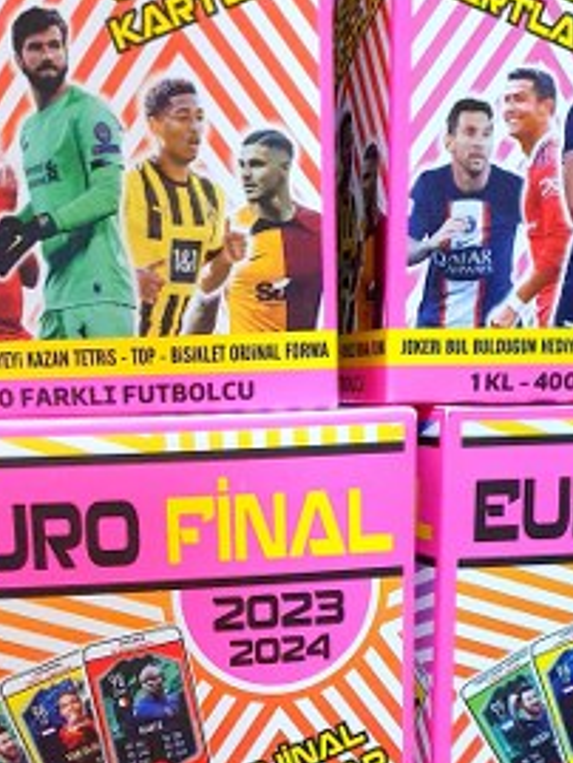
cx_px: 233
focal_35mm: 58
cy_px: 709
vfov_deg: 31.4
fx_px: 1279
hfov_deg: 25.2
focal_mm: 4.32
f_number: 1.5
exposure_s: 1/50
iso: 640
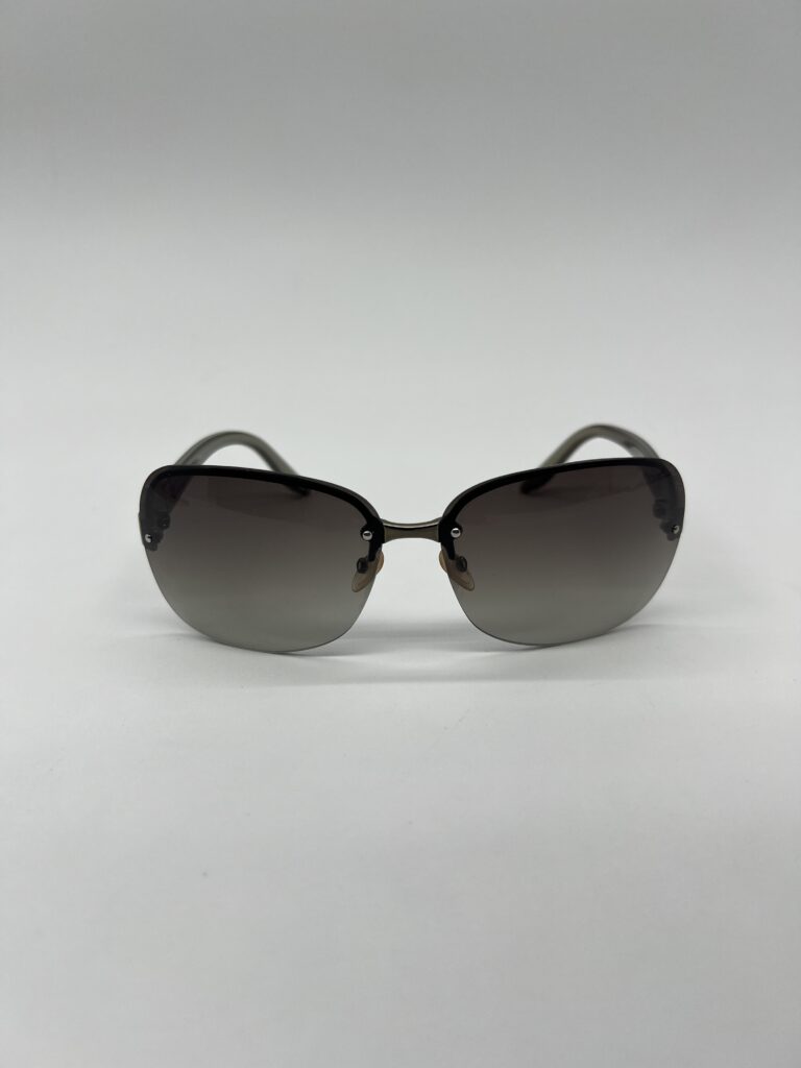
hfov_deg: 53.1
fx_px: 802
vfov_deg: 67.3
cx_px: 400
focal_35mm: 26
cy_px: 534
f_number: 1.5
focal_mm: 5.7
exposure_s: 1/433
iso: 50
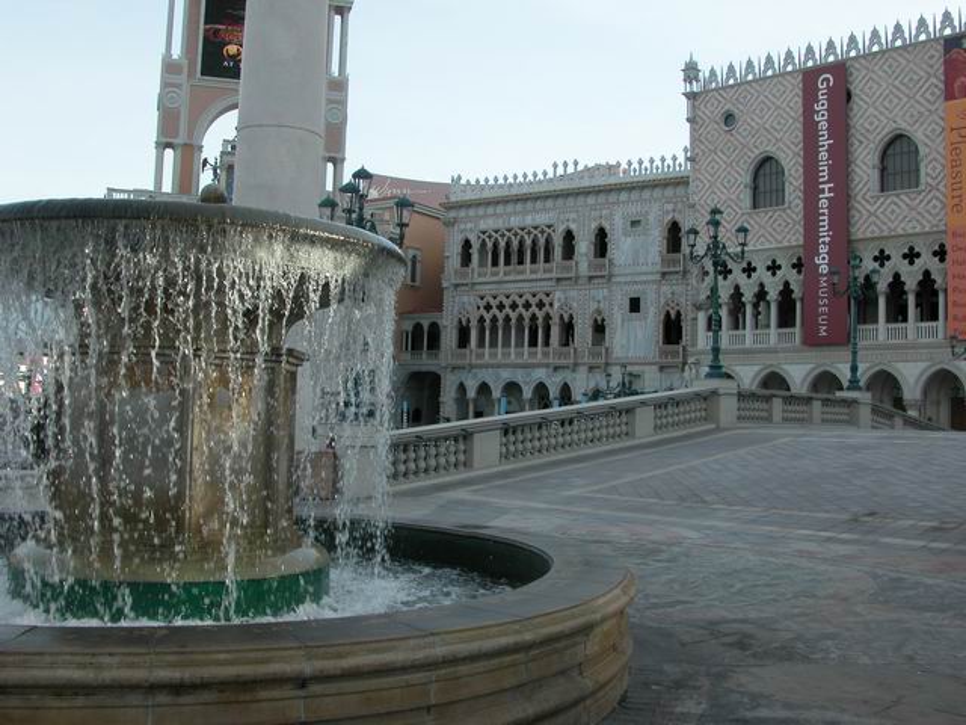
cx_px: 483
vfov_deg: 40.7
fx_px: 977
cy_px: 362
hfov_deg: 52.6
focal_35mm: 35
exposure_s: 1/198
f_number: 5
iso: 100
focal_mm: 8.9
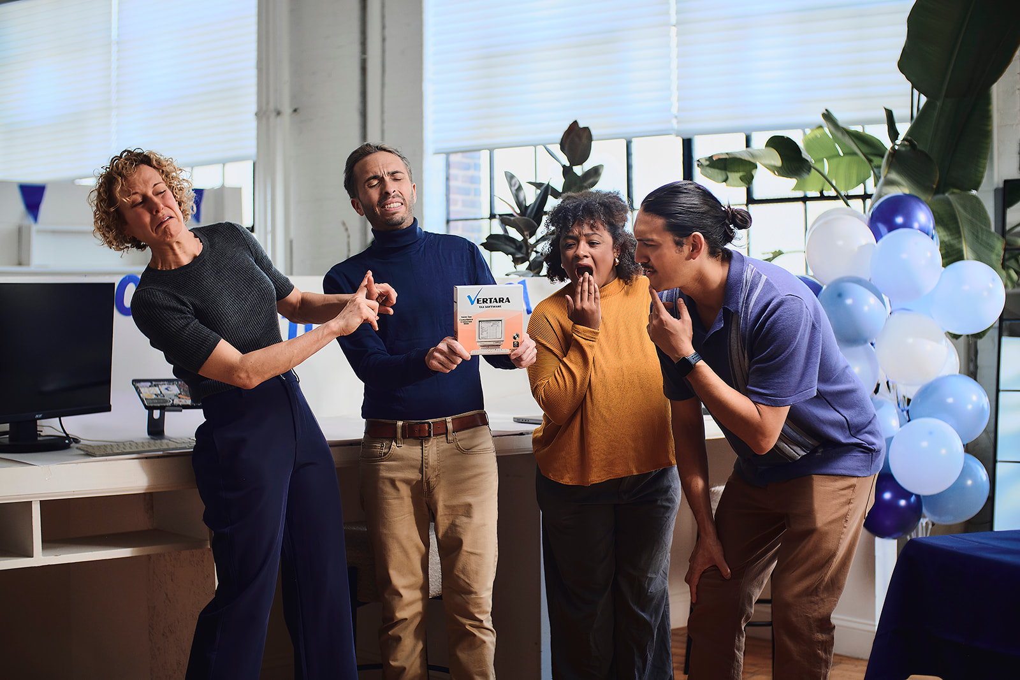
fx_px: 1020
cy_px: 340
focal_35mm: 36
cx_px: 510
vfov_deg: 36.9
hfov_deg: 53.1
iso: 320
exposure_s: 1/500
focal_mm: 24
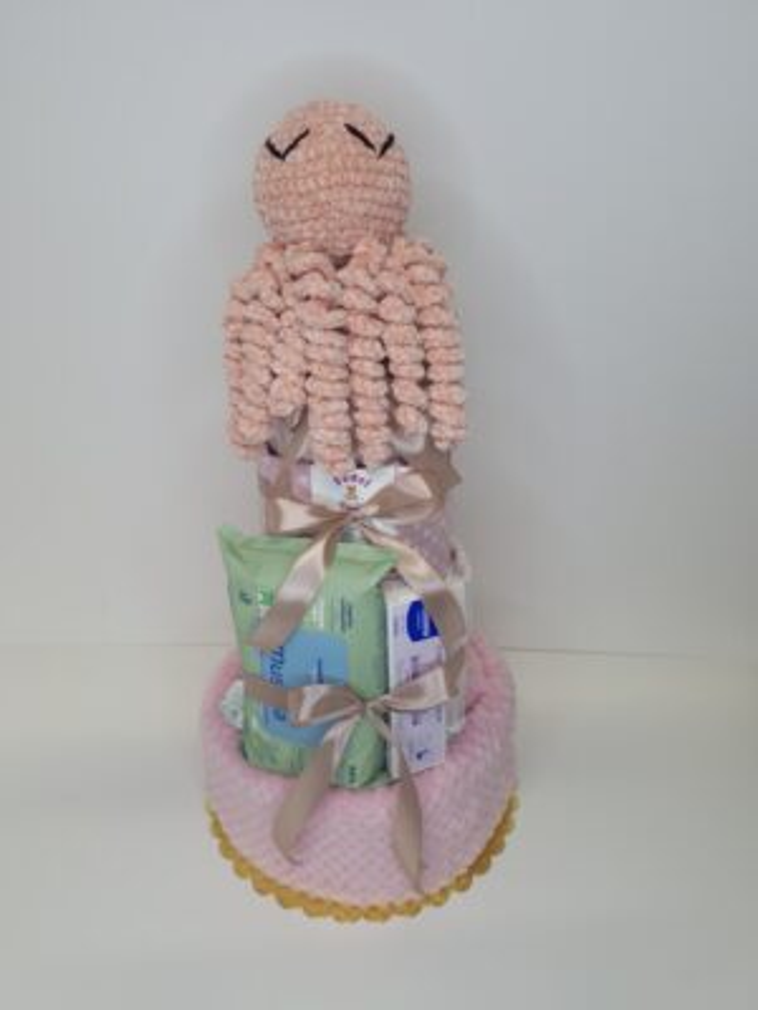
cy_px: 505
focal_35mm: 23
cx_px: 379
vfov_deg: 73.9
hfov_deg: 58.9
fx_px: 672
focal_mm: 5.54
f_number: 1.8
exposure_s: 1/100
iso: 100
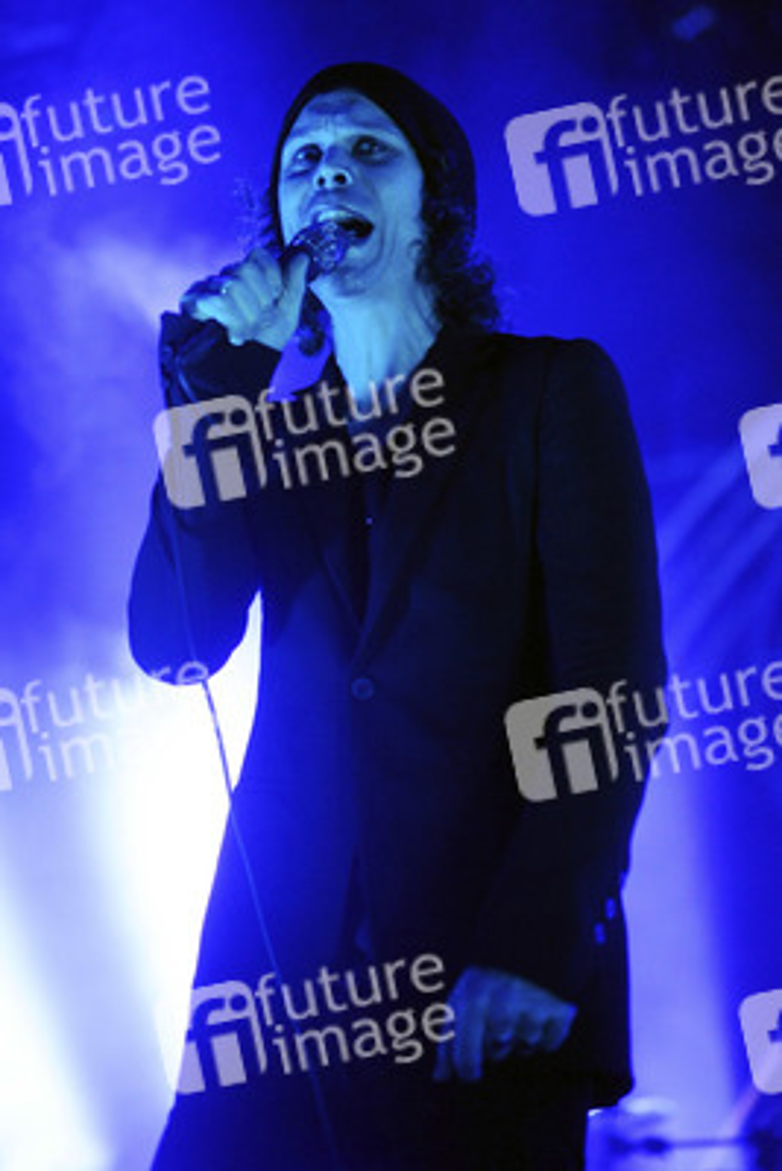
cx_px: 391
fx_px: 2767
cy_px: 586
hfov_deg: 16.1
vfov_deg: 23.9
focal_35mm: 85
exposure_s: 1/160
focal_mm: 85
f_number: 2.2
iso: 4000
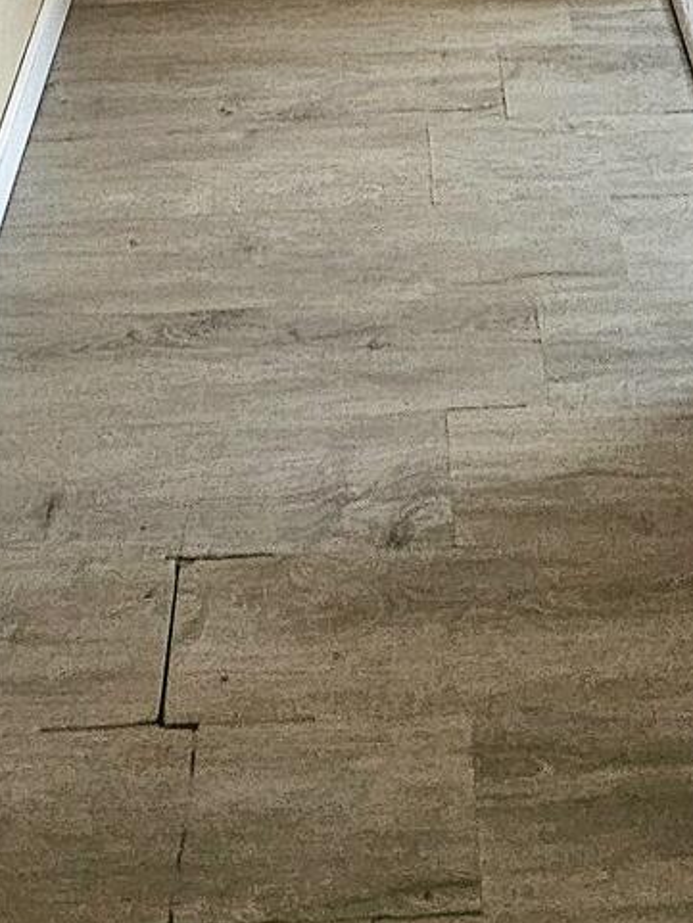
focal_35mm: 54
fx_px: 1441
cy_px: -608
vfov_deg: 23.9
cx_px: 441
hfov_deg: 26.9
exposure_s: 1/40
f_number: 2.2
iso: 320
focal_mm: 2.2
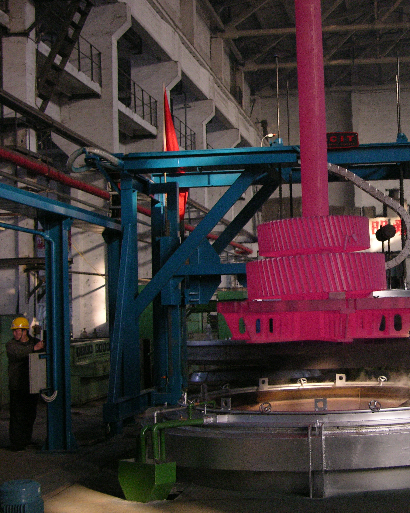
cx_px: 329
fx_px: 1001
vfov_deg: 28.7
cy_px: 253
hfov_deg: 22.8
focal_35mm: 66
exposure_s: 1/60.1
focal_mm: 12.7
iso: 200
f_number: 3
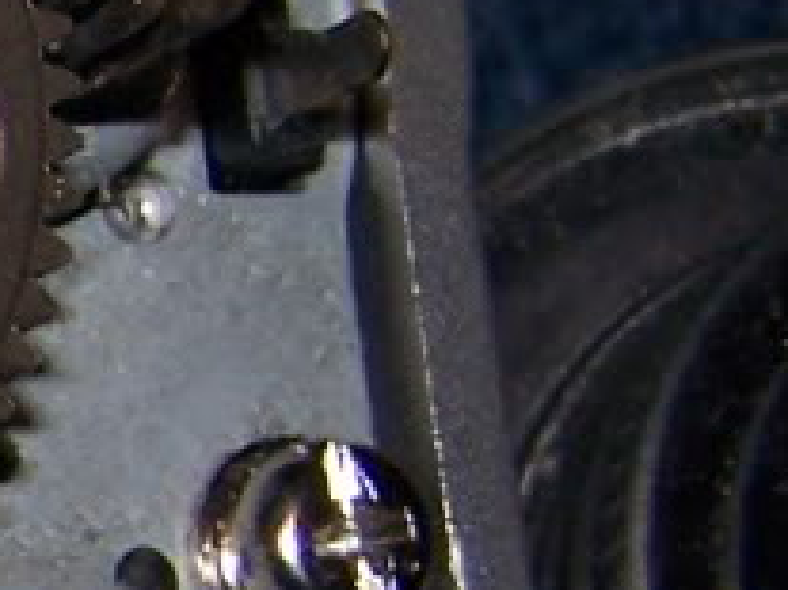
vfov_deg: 6.3
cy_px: 506
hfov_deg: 7.6
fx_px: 5392
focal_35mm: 237
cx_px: -1348
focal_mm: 6.3
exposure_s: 1/60
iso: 140
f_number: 2.8
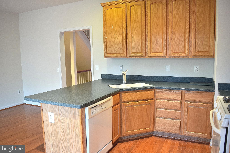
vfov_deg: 47.9
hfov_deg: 67.4
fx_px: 172
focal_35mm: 27
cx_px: 115
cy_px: 76
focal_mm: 18
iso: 720
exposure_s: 1/60
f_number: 4
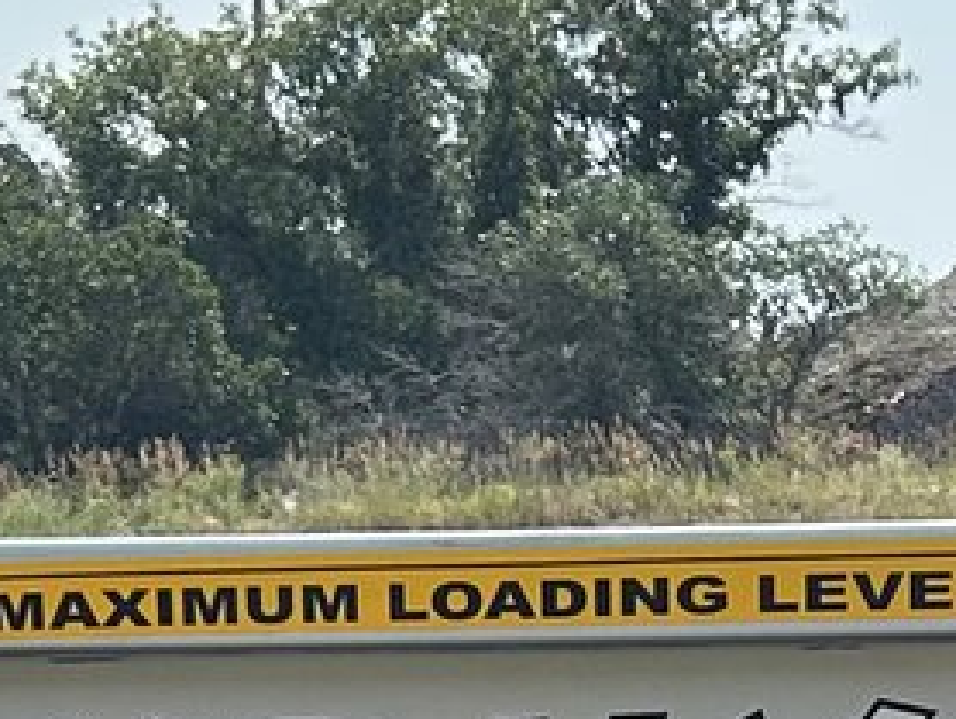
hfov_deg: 10.6
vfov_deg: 7.7
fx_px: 5169
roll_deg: -0.2
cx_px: 653
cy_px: 1390
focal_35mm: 187
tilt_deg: -6.1
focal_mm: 5.7
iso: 50
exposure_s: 1/3460
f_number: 1.5
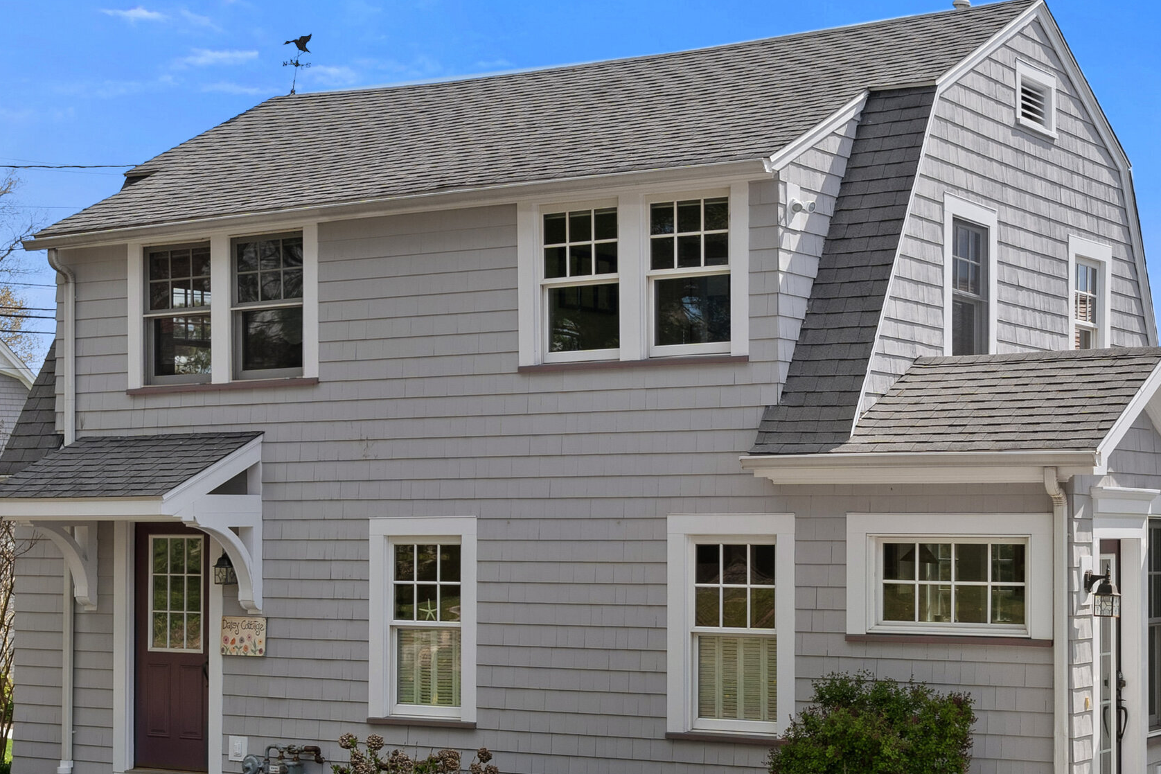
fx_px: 2128
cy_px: 505
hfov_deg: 30.4
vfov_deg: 20.5
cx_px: 705
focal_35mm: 66
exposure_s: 1/800
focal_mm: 24
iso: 320
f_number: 8
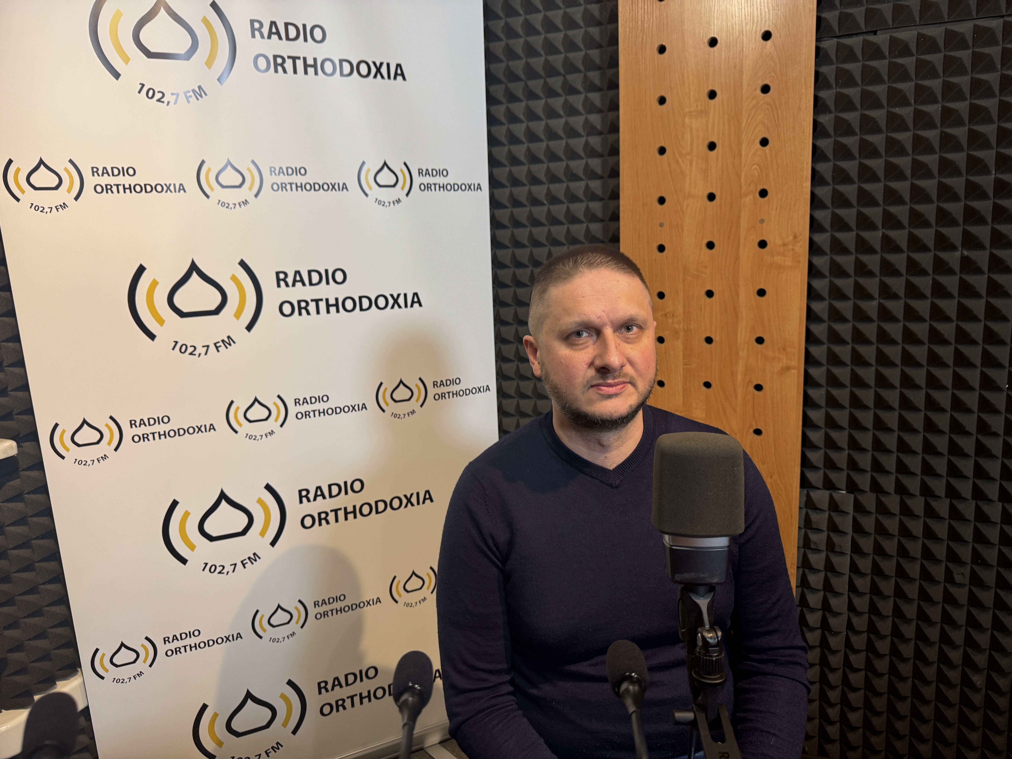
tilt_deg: -11.0
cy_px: 380
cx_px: 506
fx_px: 702
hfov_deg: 71.6
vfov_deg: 56.8
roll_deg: +2.6
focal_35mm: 24
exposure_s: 1/100
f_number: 1.78
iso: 200
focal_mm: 6.76
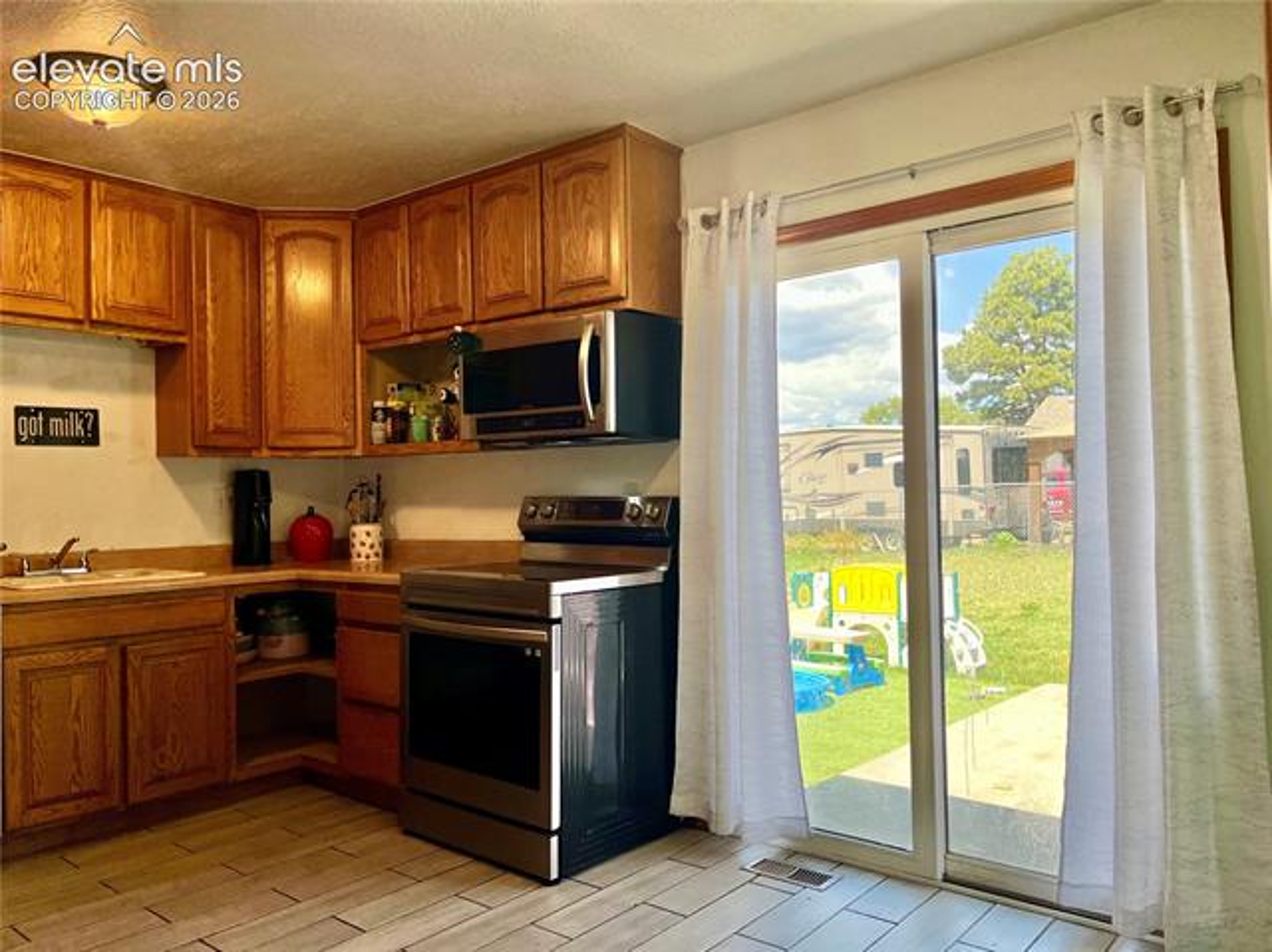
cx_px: 636
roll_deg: +1.3
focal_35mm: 26
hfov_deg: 67.3
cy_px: 476
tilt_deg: +0.7
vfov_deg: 53.0
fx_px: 955
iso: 50
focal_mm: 5.1
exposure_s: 1/412
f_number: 1.6
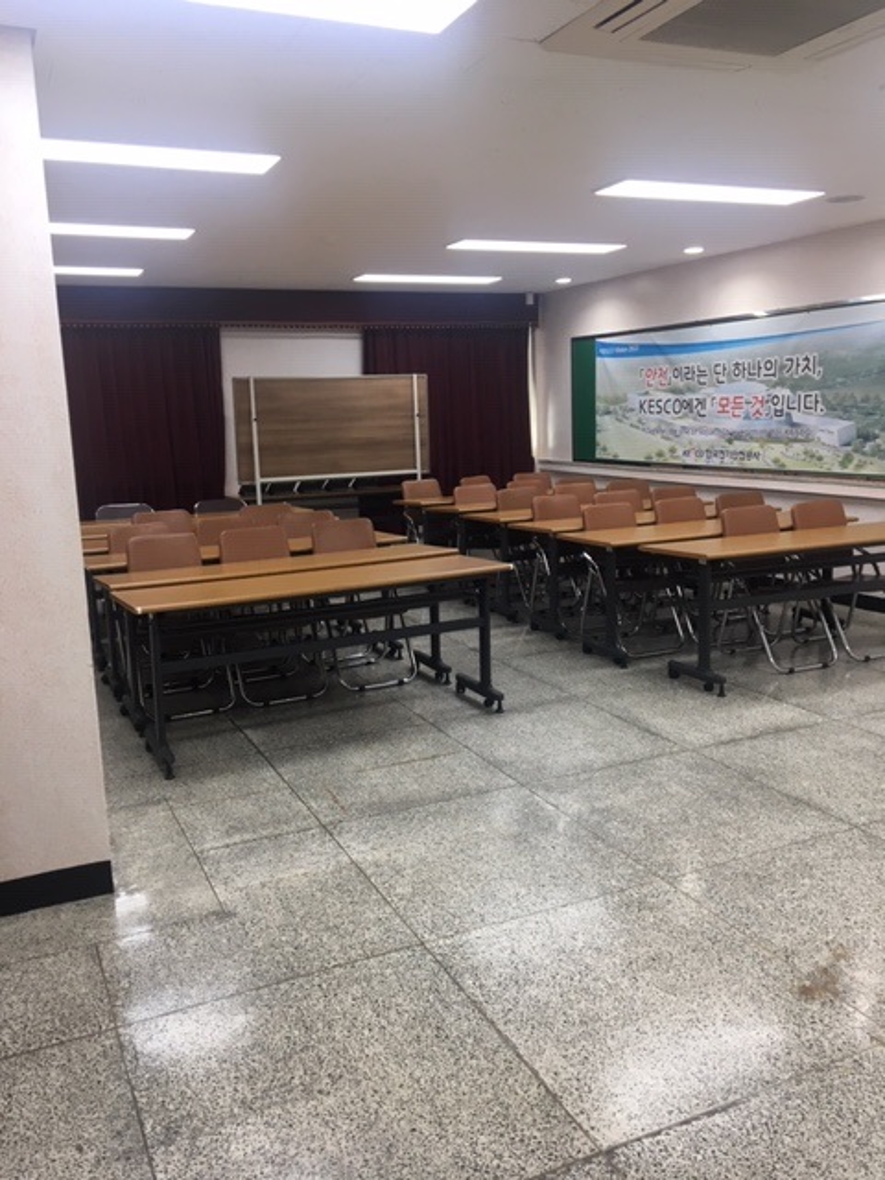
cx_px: 442
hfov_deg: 48.2
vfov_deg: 61.7
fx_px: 989
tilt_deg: -12.5
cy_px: 590
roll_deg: +1.4
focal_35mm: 29
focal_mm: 4.15
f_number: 2.2
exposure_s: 1/30
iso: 25
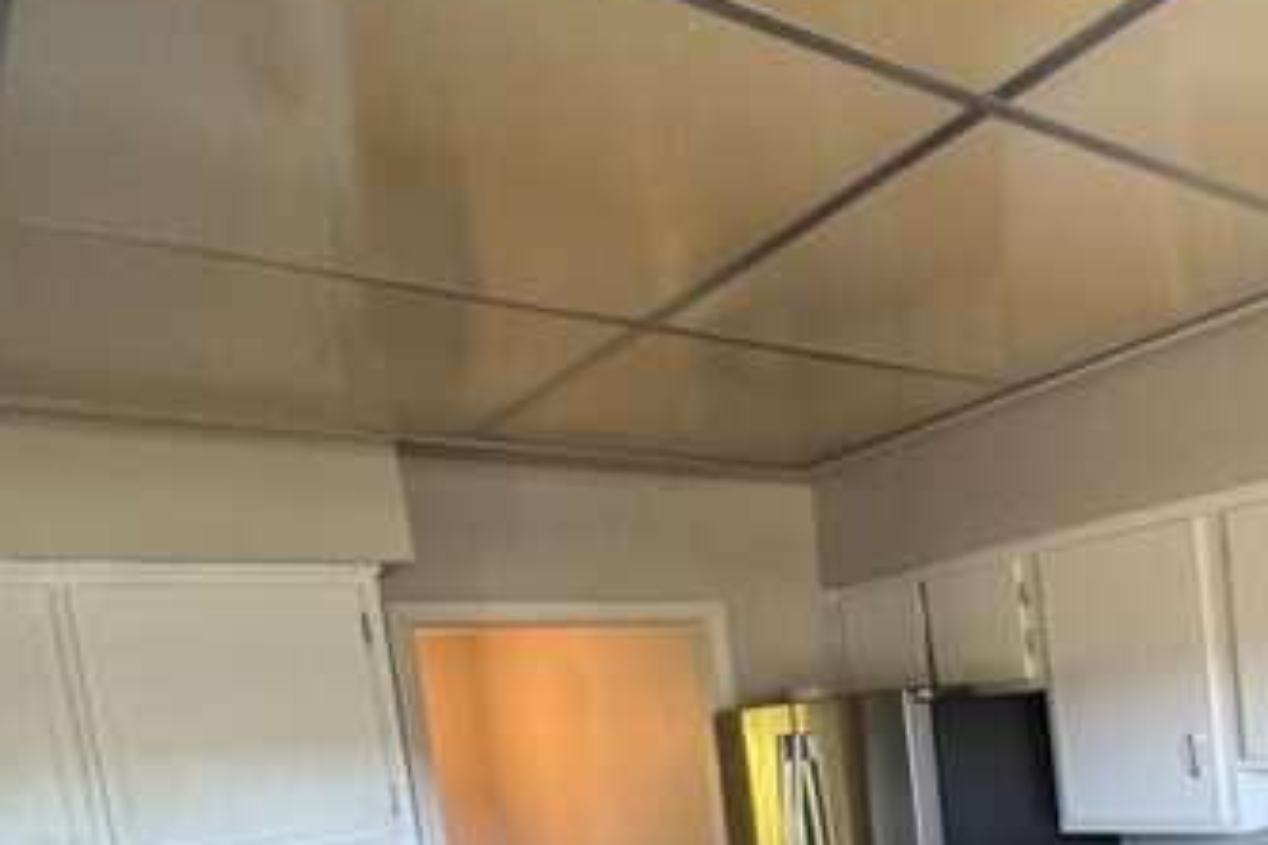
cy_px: 841
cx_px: 1116
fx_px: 1233
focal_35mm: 35
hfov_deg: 49.2
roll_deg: +5.5
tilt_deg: -5.9
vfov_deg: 34.5
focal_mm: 2.22
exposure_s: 1/60
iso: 250
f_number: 2.2
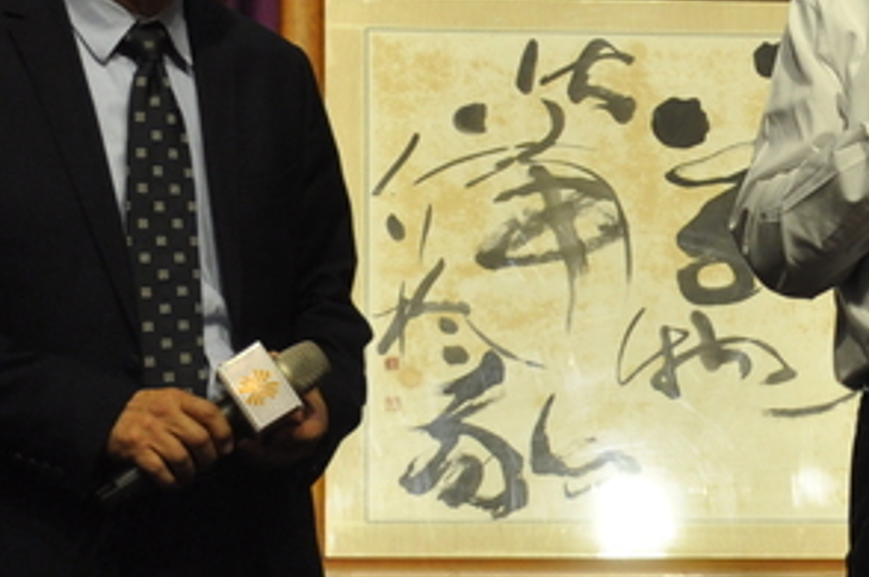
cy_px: 129
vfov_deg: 7.0
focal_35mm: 196
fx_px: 4723
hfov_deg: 10.4
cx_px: 825
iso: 400
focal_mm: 32
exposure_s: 1/100
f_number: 5
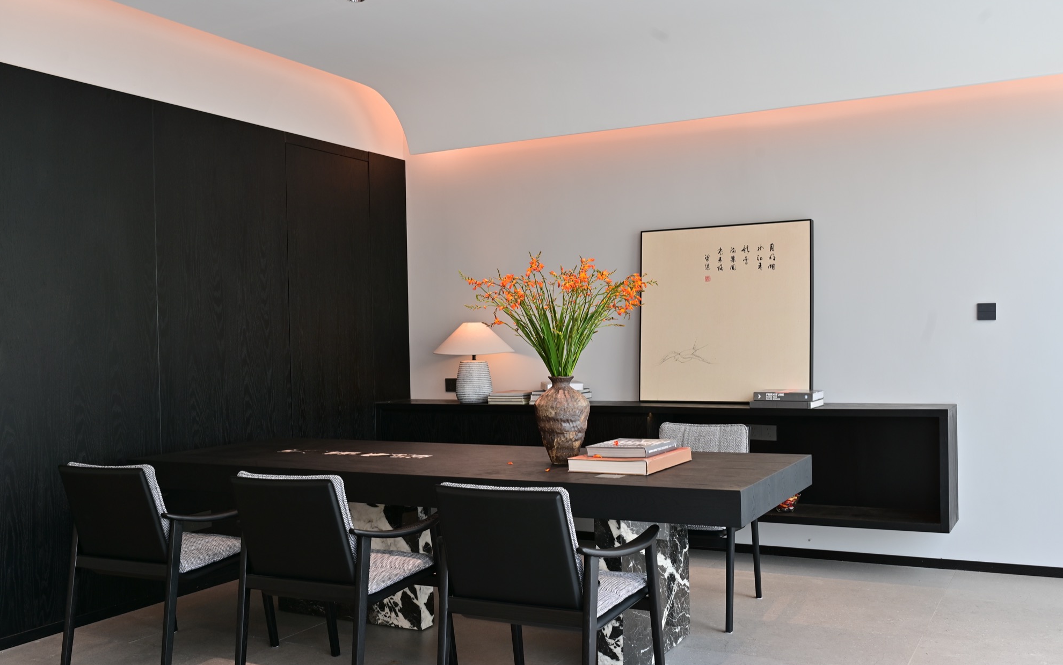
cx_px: 535
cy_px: 351
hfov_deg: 54.0
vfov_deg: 35.3
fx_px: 1043
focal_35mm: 36
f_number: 8
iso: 125
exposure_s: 1/13
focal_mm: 35
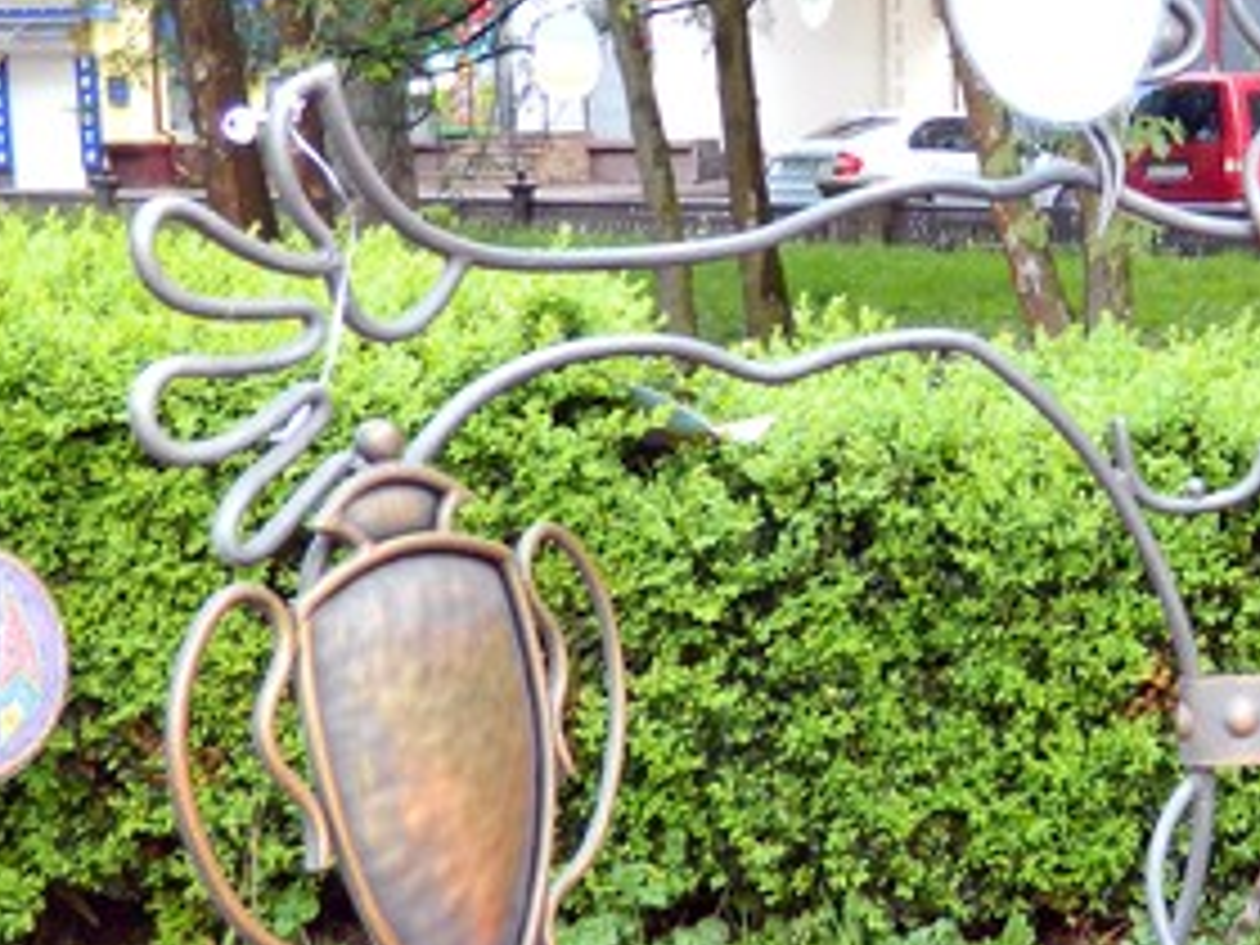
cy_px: 515
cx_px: 1260
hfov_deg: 26.3
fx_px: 2548
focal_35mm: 70
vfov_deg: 21.0
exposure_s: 1/40
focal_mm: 5.1
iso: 80
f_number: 3.2
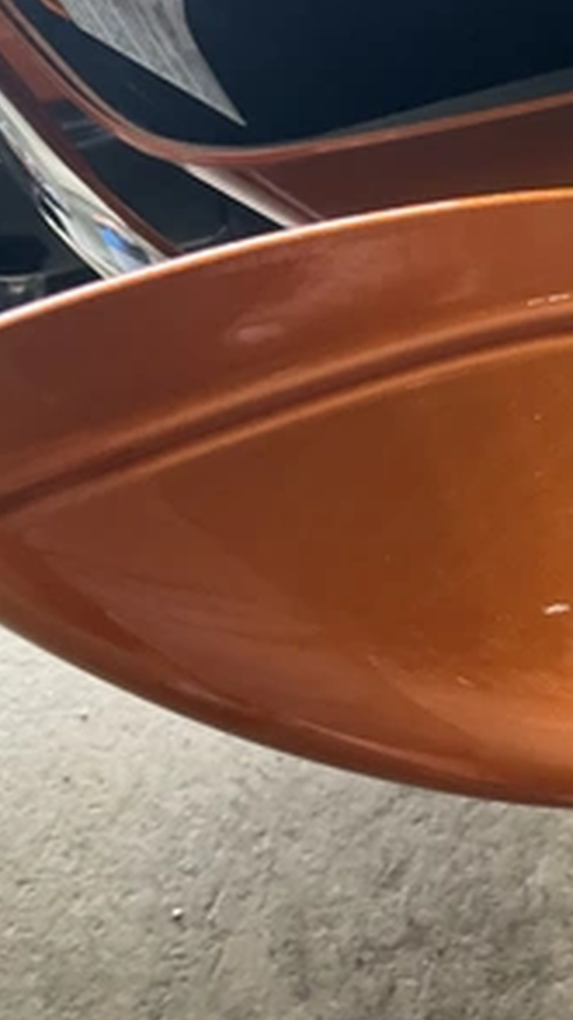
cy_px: 507
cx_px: 576
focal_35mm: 43
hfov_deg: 26.2
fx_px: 1163
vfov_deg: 47.4
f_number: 1.8
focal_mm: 3
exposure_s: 1/60
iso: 200
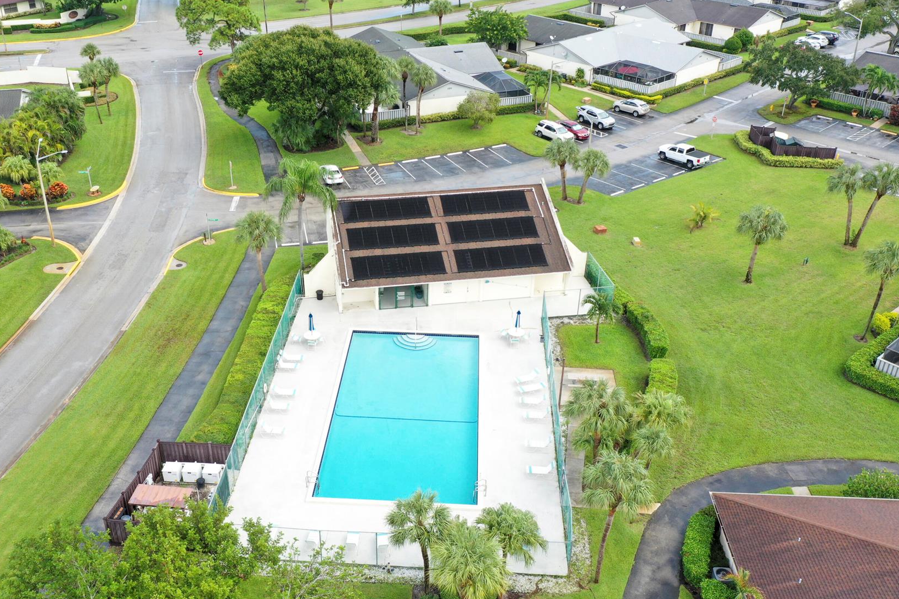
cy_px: 329
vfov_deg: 37.8
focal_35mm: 35
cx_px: 397
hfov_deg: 54.3
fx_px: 874
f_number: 5
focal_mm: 10.26
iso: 100
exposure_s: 1/200
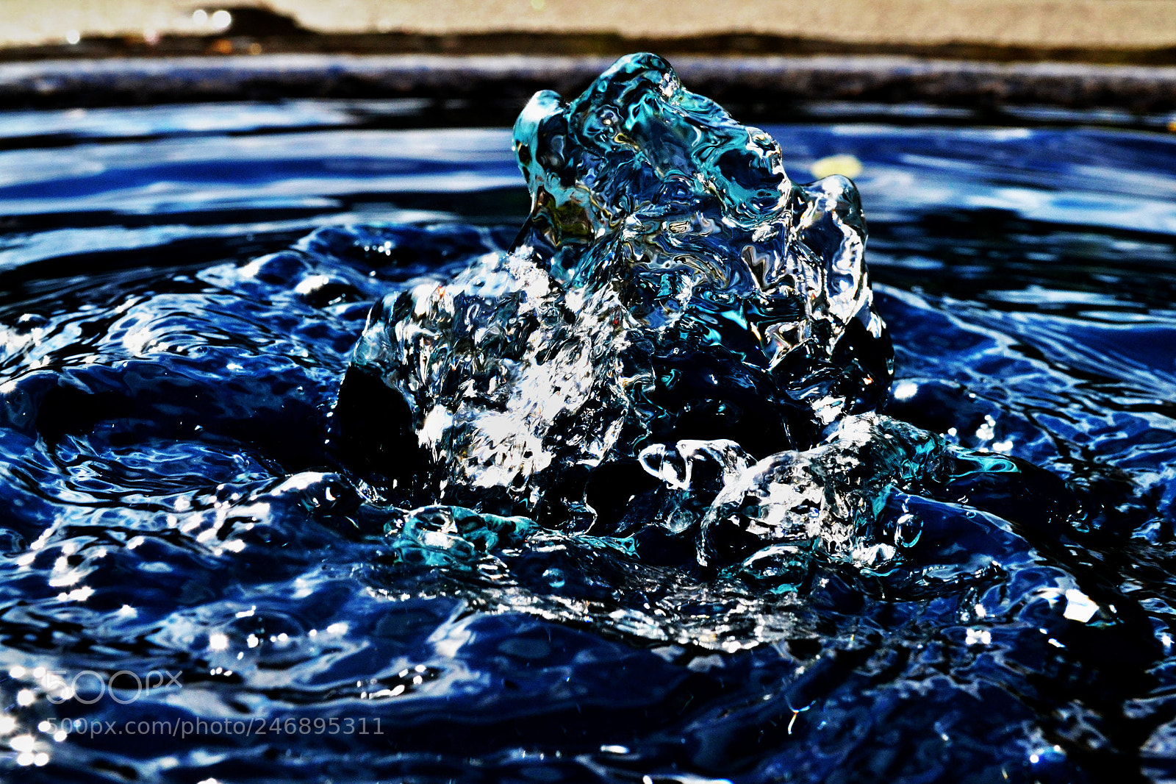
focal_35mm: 63
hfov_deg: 31.9
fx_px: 2057
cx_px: 588
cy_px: 392
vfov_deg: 21.6
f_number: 16
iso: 1600
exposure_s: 1/1000
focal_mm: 42
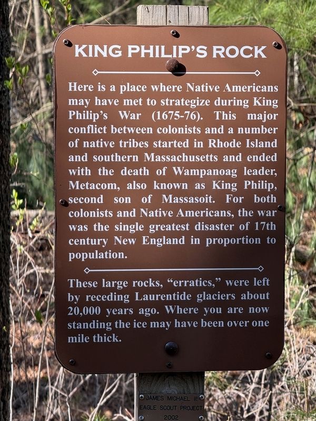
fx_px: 1461
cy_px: 210
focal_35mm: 120
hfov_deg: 12.3
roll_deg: -0.5
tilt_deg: -6.4
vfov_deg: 16.4
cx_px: 158
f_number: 2.8
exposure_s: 1/261
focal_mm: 15.66
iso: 64
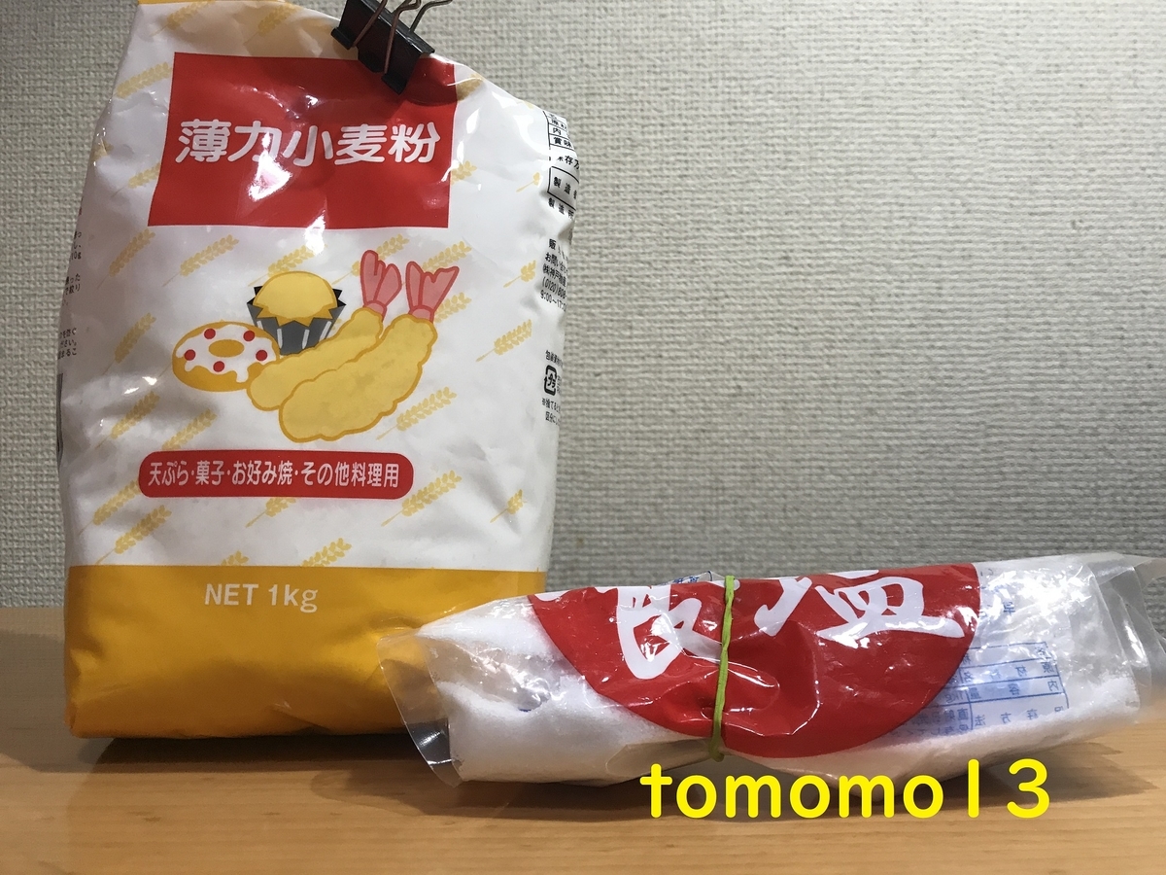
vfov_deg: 49.7
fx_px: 943
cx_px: 583
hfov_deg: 63.4
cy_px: 438
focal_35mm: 28
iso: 32
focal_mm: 3.99
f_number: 1.8
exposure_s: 1/25
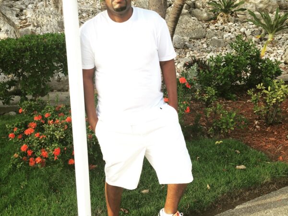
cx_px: 144
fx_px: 241
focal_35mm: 29
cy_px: 108
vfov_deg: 48.2
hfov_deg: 61.7
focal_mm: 4.15
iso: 32
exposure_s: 1/153
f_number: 2.2
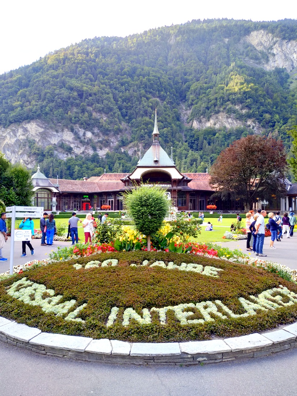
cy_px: 198
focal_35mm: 24
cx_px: 148
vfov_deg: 71.6
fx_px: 275
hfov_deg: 56.8
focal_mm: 3.94
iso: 101
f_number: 1.9
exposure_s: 1/153
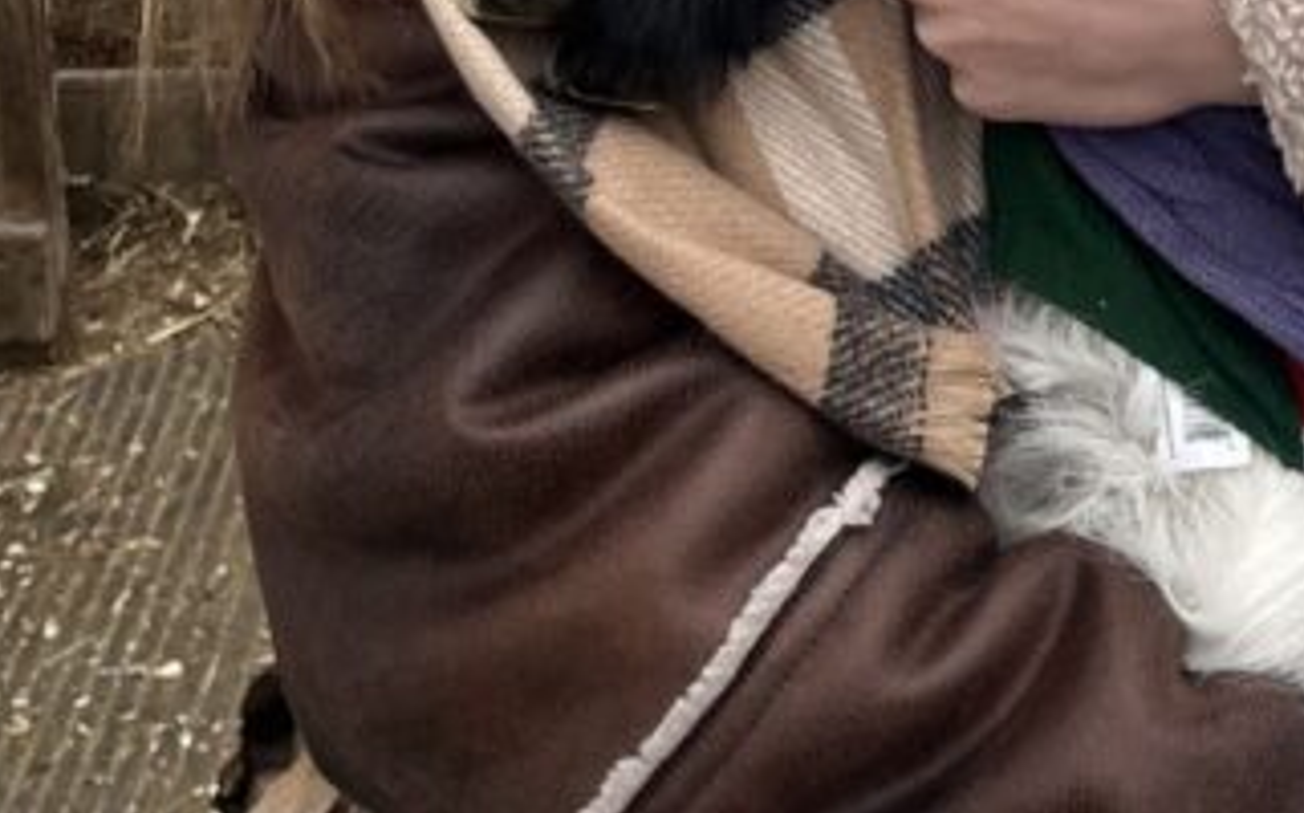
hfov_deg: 22.6
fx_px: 3125
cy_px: -614
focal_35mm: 88
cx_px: 1336
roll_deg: -0.6
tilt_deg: -12.9
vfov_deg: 13.4
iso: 50
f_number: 1.6
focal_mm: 5.1
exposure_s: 1/459
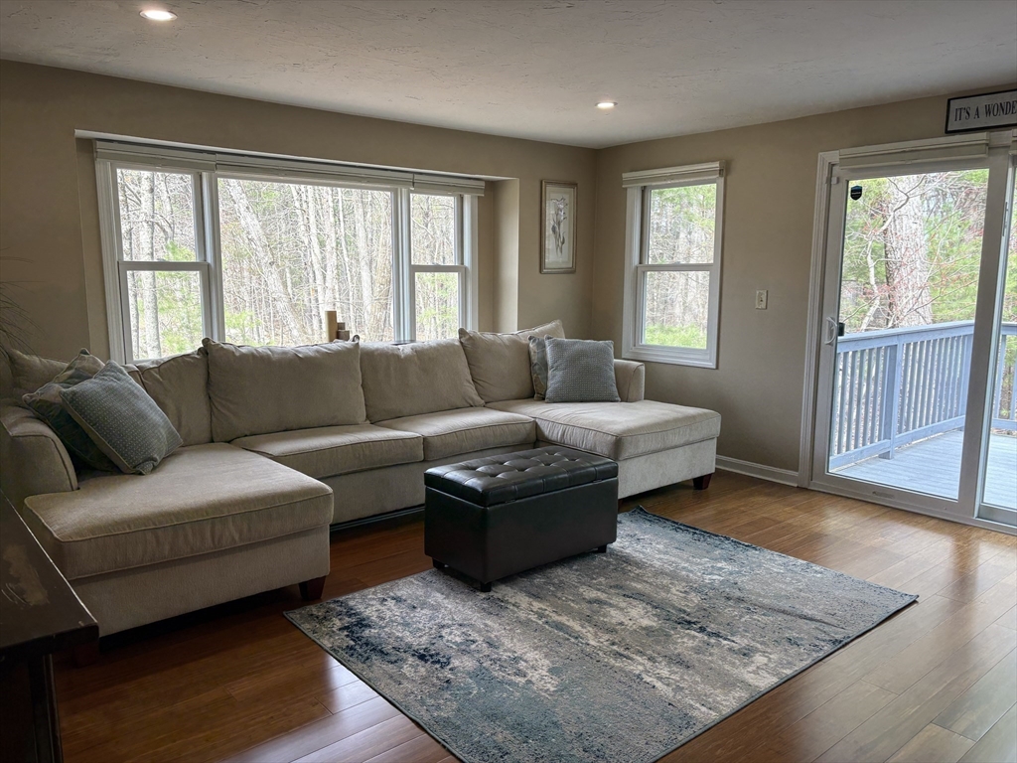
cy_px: 382
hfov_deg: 67.3
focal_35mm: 26
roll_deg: -0.2
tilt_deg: -8.7
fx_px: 764
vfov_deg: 53.1
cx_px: 508
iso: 50
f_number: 1.6
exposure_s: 1/120
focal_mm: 5.96
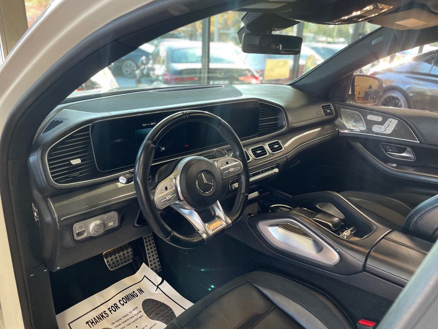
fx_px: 329
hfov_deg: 67.3
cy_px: 164
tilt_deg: -20.0
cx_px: 219
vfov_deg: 53.1
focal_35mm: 26
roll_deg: -2.6
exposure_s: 1/120
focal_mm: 4.2
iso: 80
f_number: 1.6
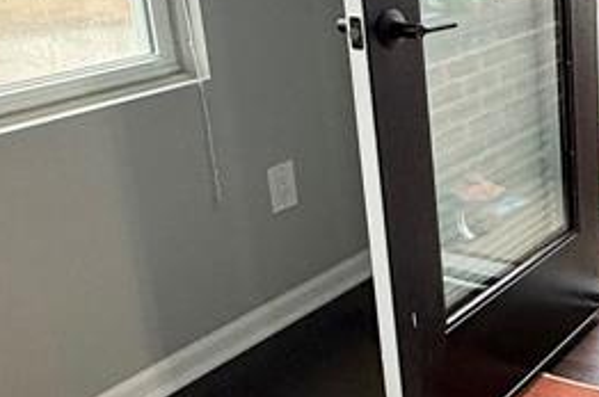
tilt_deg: -15.2
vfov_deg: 23.5
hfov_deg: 28.7
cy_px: 112
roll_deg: -0.8
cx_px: 780
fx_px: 947
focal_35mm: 57
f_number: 2.2
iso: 200
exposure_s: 1/120
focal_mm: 2.22
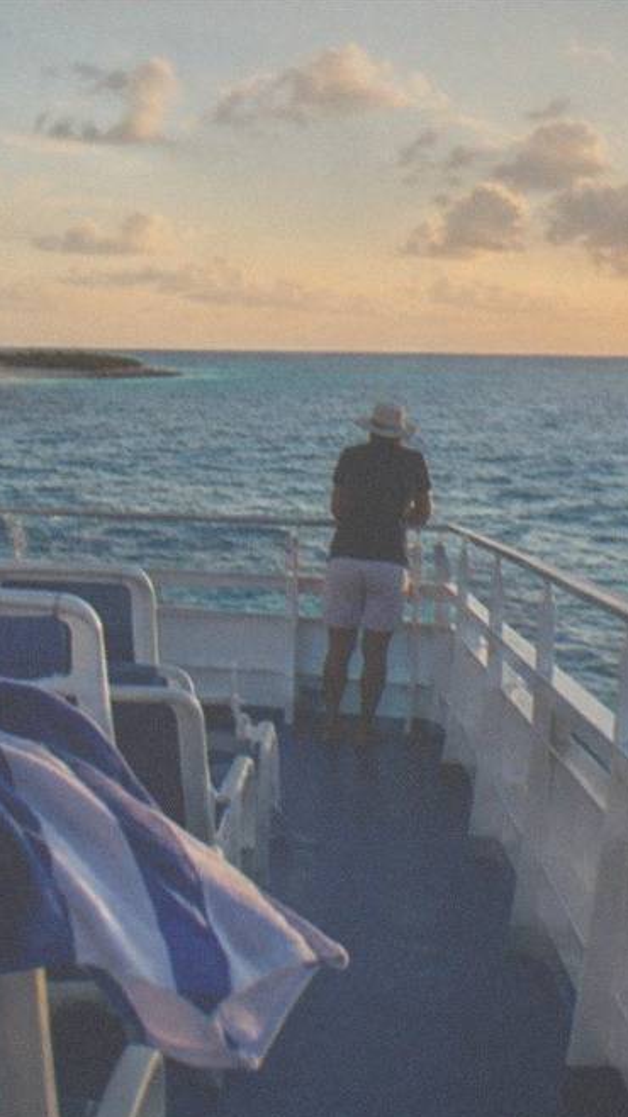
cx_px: 292
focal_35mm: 78
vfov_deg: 27.2
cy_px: 564
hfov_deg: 15.5
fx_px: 2310
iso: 320
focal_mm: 49
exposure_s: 1/250
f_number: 8
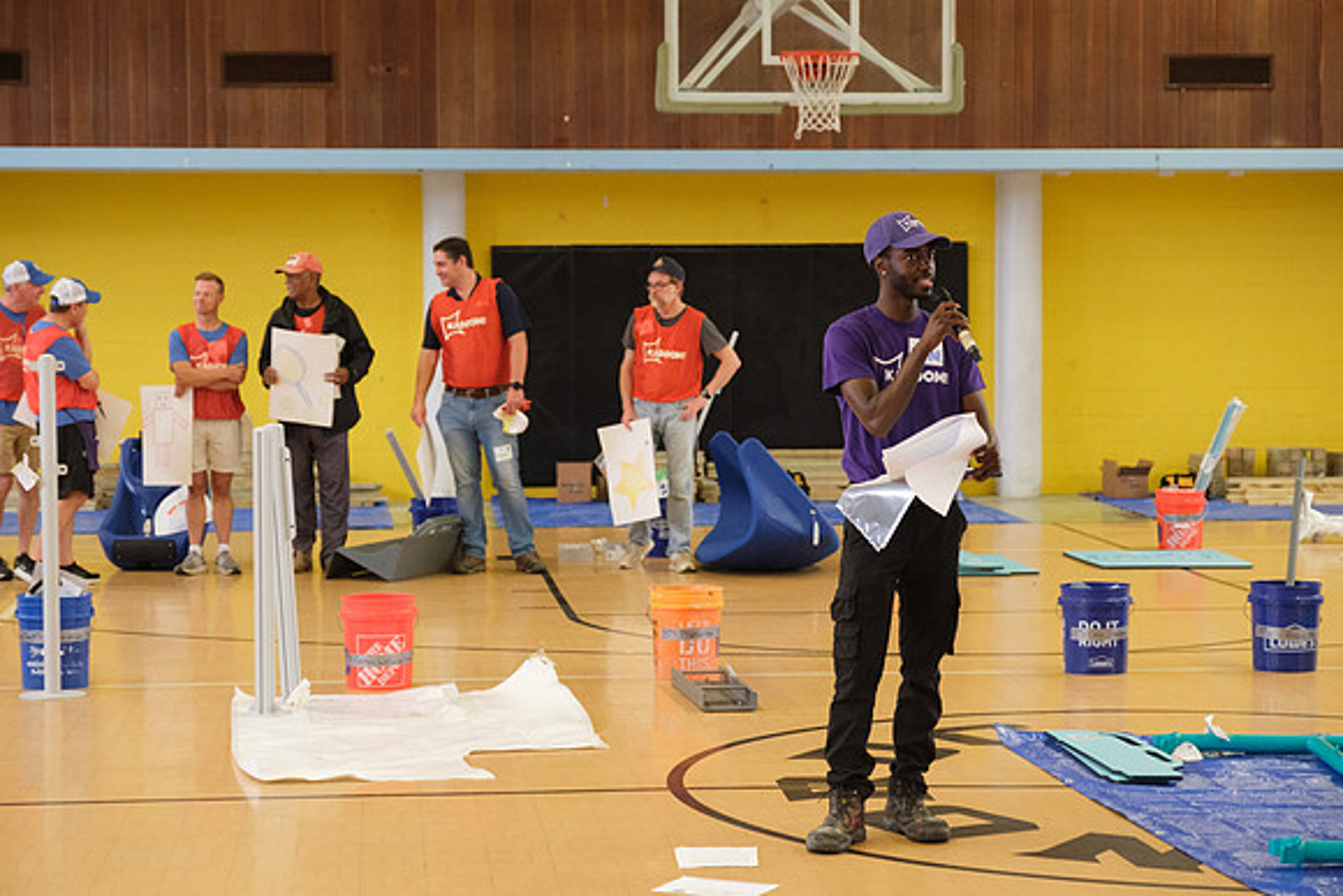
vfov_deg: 16.5
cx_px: 672
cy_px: 448
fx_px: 3097
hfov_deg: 24.5
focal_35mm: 83
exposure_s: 1/125
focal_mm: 55
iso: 2500
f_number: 2.8
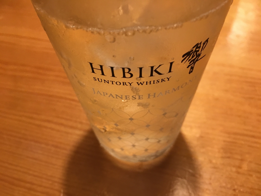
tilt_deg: -52.1
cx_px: 130
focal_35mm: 29
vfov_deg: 48.2
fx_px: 219
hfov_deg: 61.7
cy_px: 98
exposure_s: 1/30
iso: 160
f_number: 2.2
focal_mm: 4.15
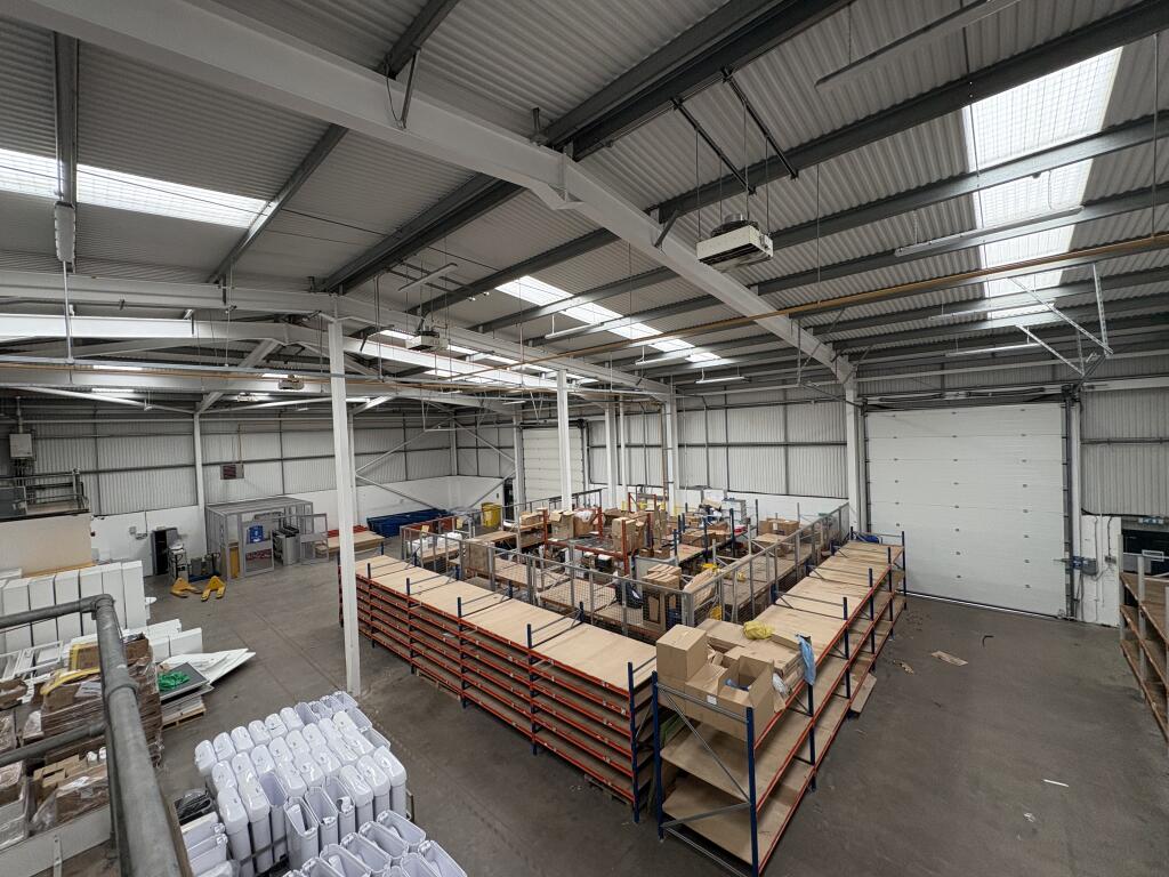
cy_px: 438
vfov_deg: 85.7
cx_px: 584
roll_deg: +4.1
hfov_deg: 102.1
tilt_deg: +0.4
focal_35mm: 14
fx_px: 473
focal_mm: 2.22
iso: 160
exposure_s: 1/99
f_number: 2.2
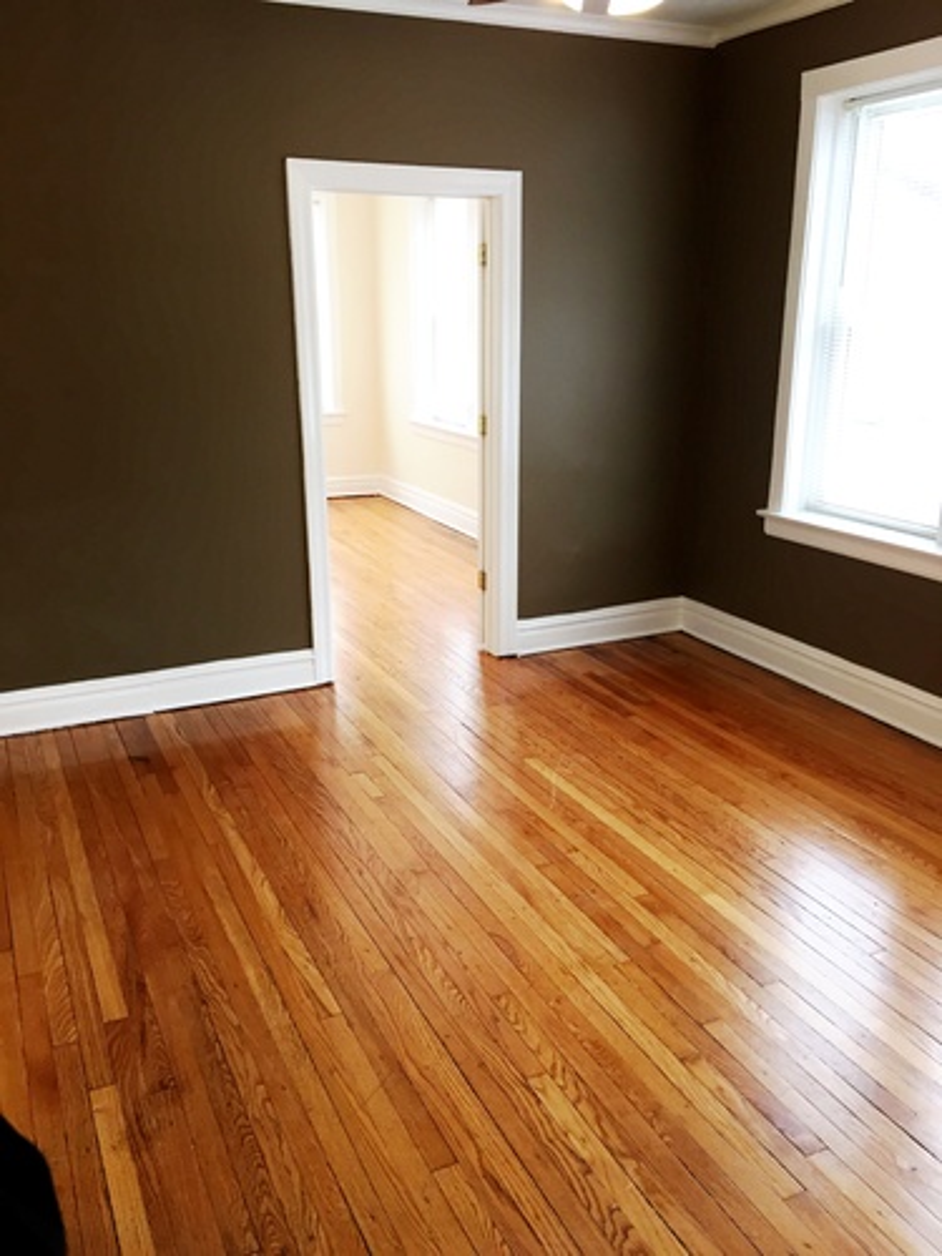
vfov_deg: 61.7
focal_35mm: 29
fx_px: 1052
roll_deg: -0.6
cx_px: 471
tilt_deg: -16.3
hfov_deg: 48.2
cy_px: 628
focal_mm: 4.15
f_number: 2.2
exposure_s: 1/30
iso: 32
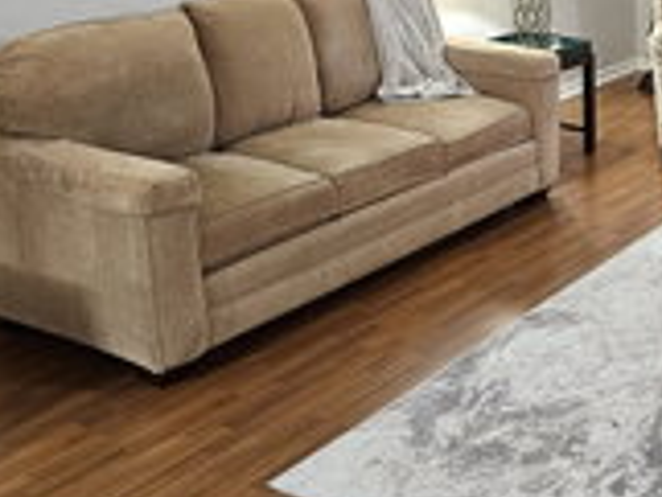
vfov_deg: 23.5
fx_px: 1167
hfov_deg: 28.6
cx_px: 734
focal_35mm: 61
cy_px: 62
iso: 640
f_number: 1.8
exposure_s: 1/30
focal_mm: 5.4
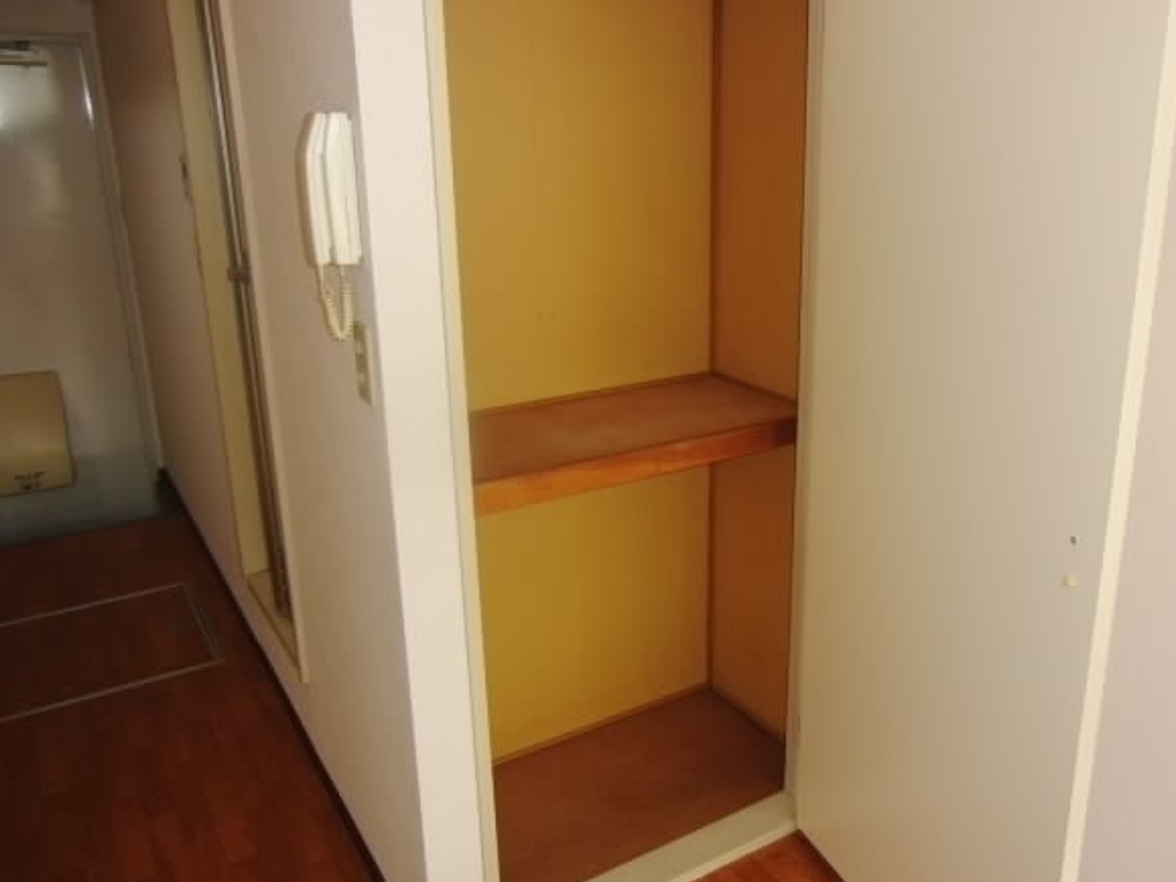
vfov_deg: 48.2
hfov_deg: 61.1
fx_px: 985
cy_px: 403
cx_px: 709
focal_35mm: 29
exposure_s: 1/60
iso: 250
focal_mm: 4.3
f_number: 3.2
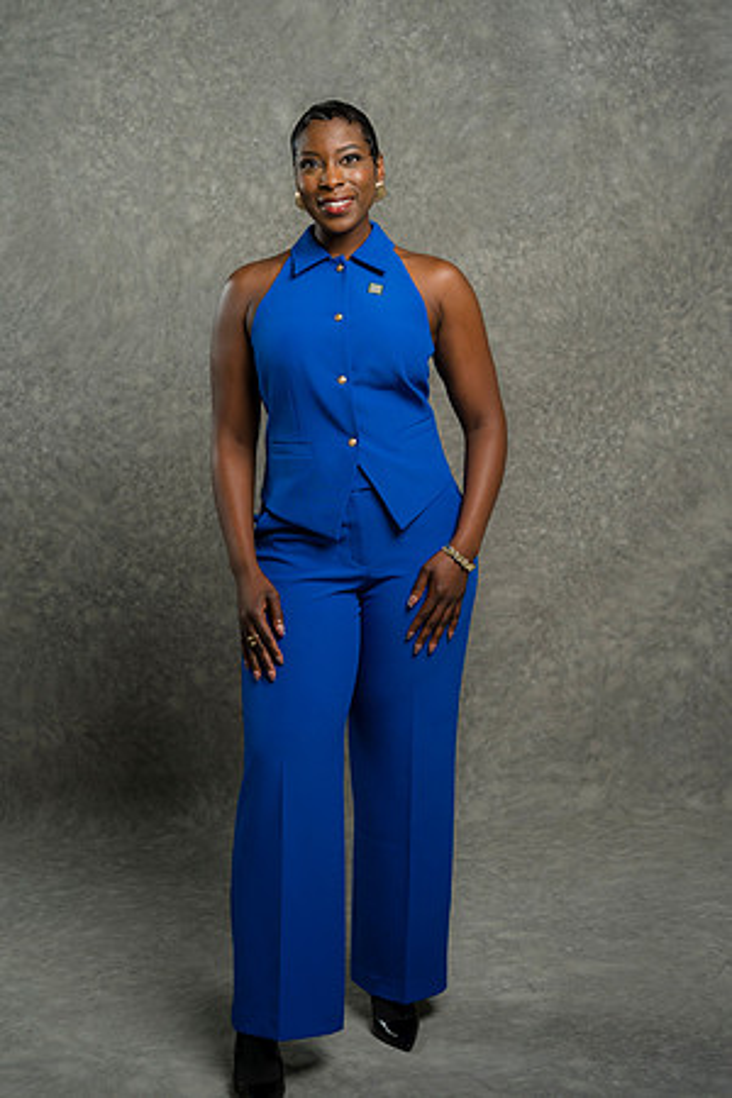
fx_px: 1677
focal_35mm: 55
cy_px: 549
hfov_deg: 24.6
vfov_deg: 36.2
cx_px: 366
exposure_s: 1/160
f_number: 4
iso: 125
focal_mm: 55
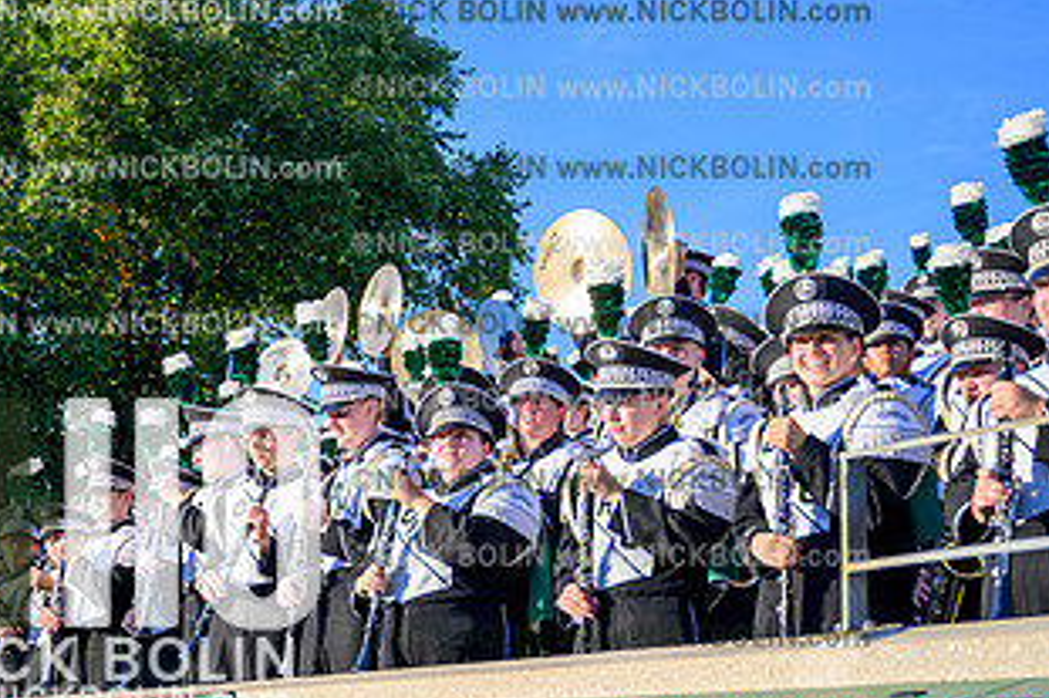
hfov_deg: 28.0
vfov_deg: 19.5
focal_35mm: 69
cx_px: 81
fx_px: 2009
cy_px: 556
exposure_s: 1/400
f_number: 4
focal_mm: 37
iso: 100
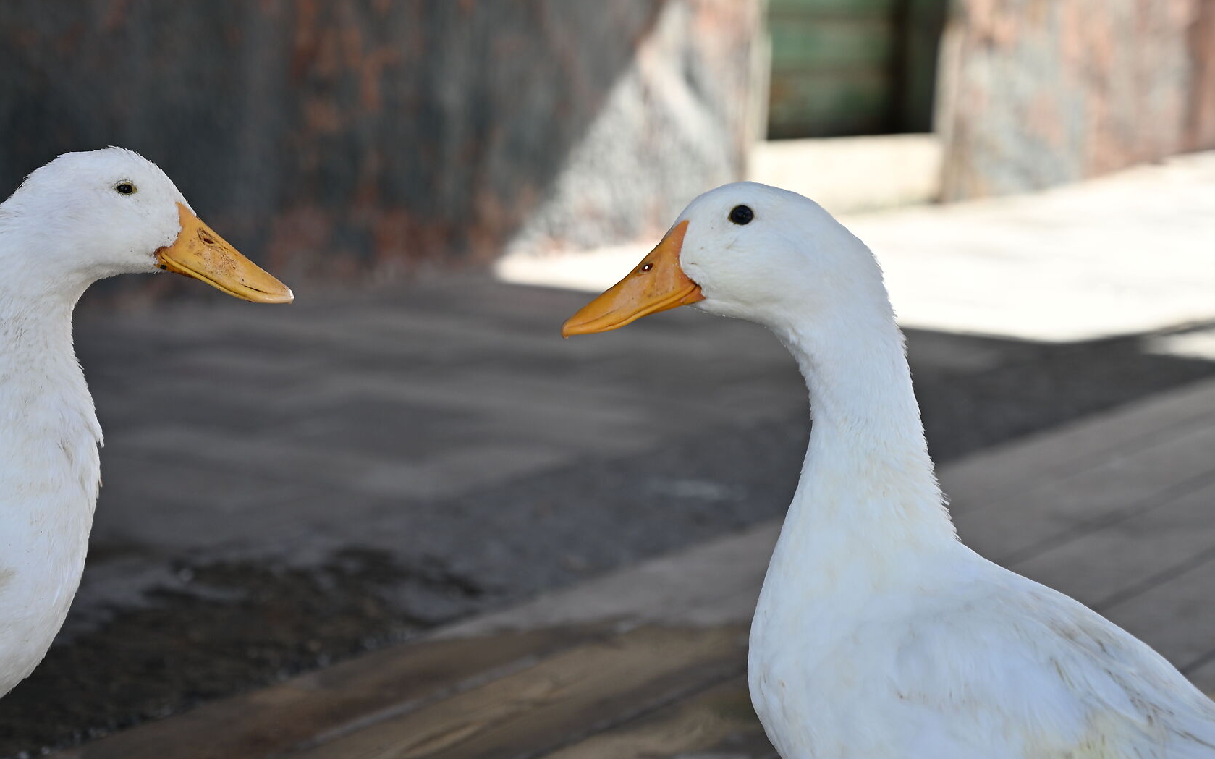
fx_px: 3377
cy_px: 432
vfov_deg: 12.8
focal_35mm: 102
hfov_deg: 20.3
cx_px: 418
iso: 100
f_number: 4
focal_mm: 70
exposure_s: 1/250
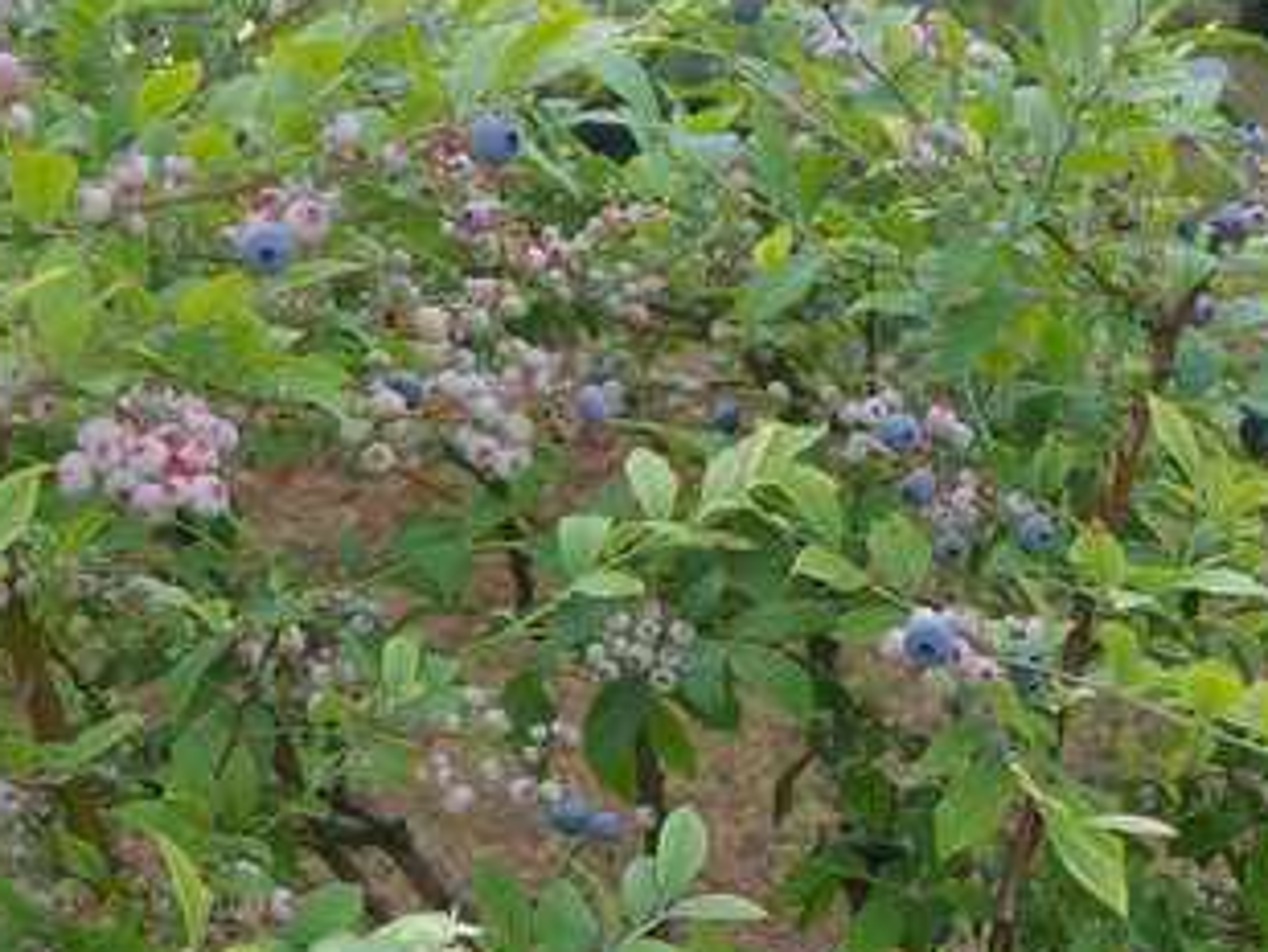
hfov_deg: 25.2
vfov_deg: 19.2
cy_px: 490
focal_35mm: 77
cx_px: 417
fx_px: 2822
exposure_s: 1/90
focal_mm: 34
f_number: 6.7
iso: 200
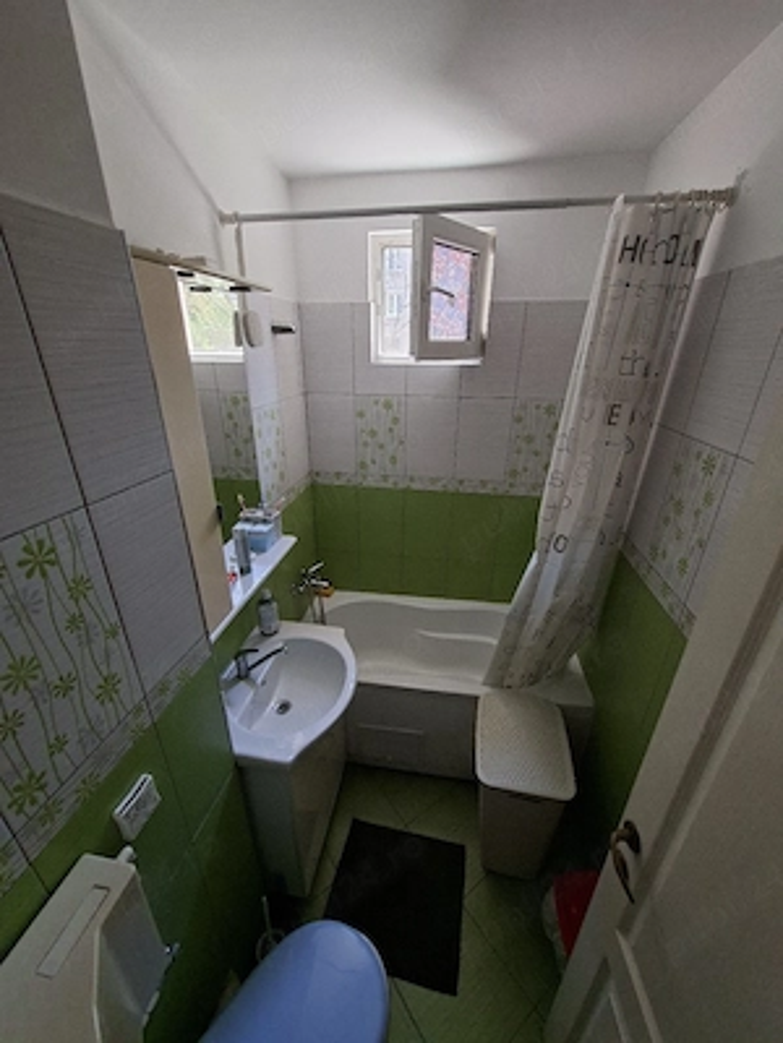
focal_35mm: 13
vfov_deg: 106.2
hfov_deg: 89.9
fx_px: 392
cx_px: 392
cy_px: 522
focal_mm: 1.74
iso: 64
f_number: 2.2
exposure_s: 1/40
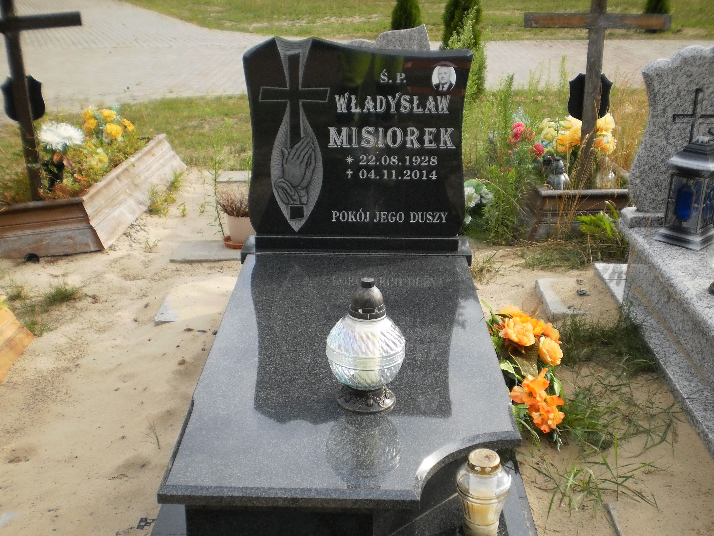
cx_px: 357
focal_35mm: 42
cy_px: 268
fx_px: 866
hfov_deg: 44.8
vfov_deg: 34.4
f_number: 3.5
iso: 100
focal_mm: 7.4
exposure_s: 1/320
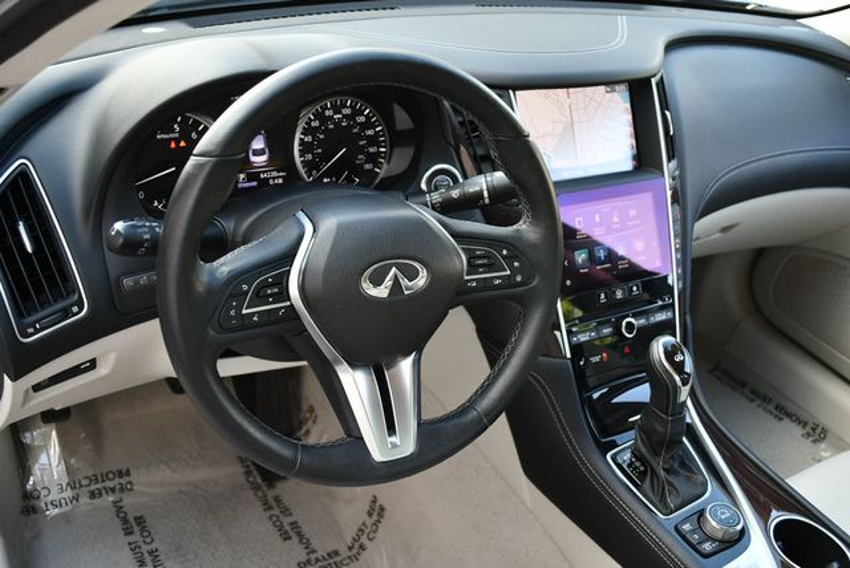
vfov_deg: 33.5
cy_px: 284
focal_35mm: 40
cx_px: 425
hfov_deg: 48.4
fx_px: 945
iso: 560
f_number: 3.8
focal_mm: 20
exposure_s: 1/250
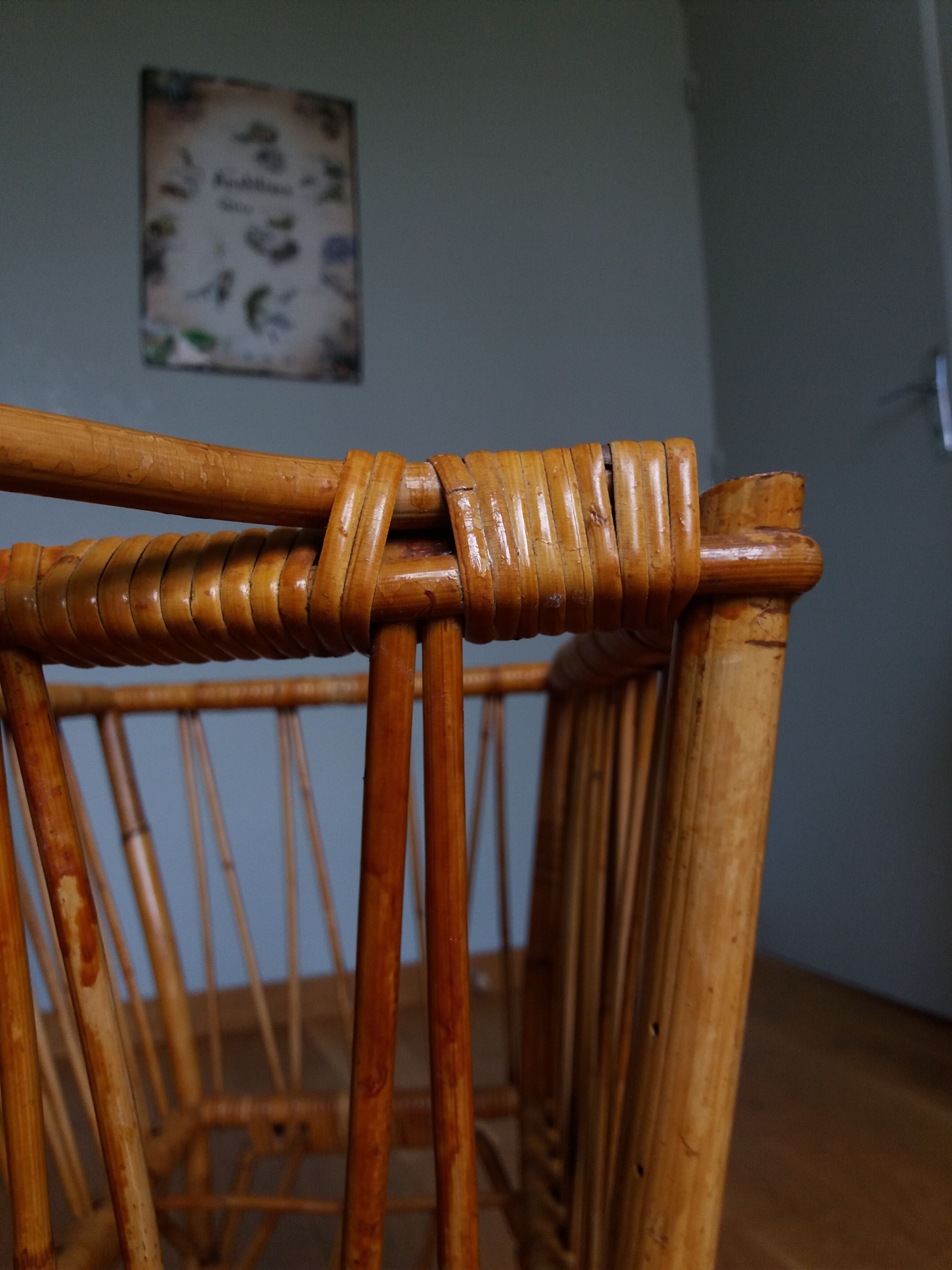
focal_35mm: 28
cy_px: 635
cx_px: 476
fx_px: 1027
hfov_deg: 49.7
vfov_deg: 63.4
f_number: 1.9
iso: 64
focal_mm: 3.7
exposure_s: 1/50
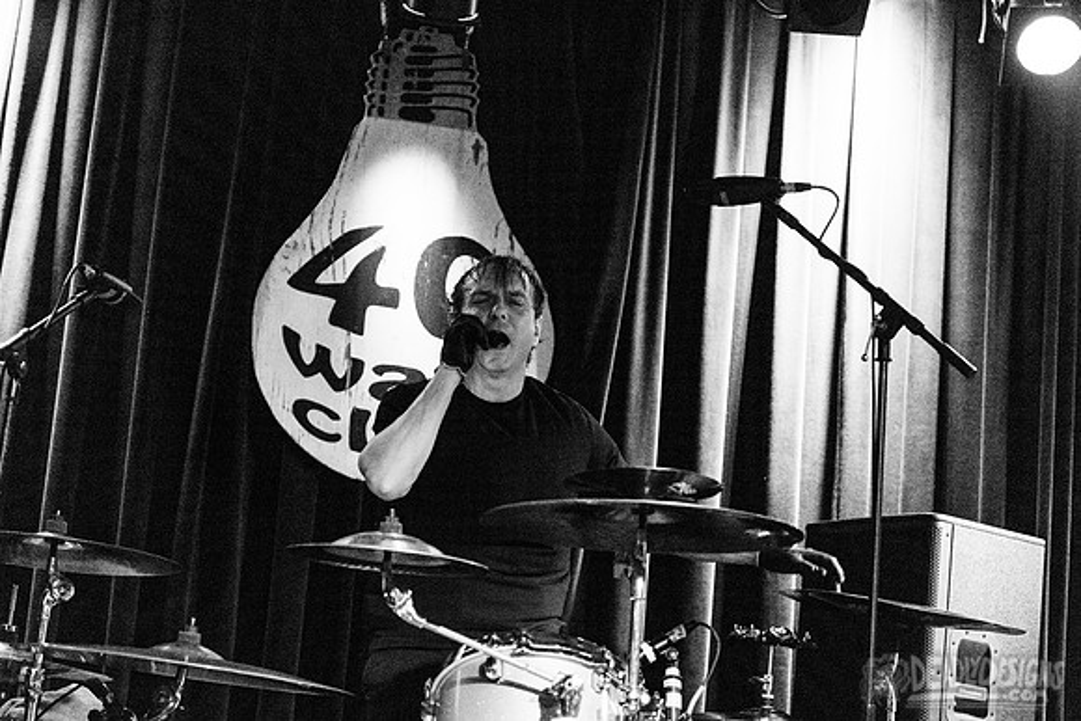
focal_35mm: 68
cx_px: 540
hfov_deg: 29.5
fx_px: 2053
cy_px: 397
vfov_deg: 19.9
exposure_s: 1/160
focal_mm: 62
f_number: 3.2
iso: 3200
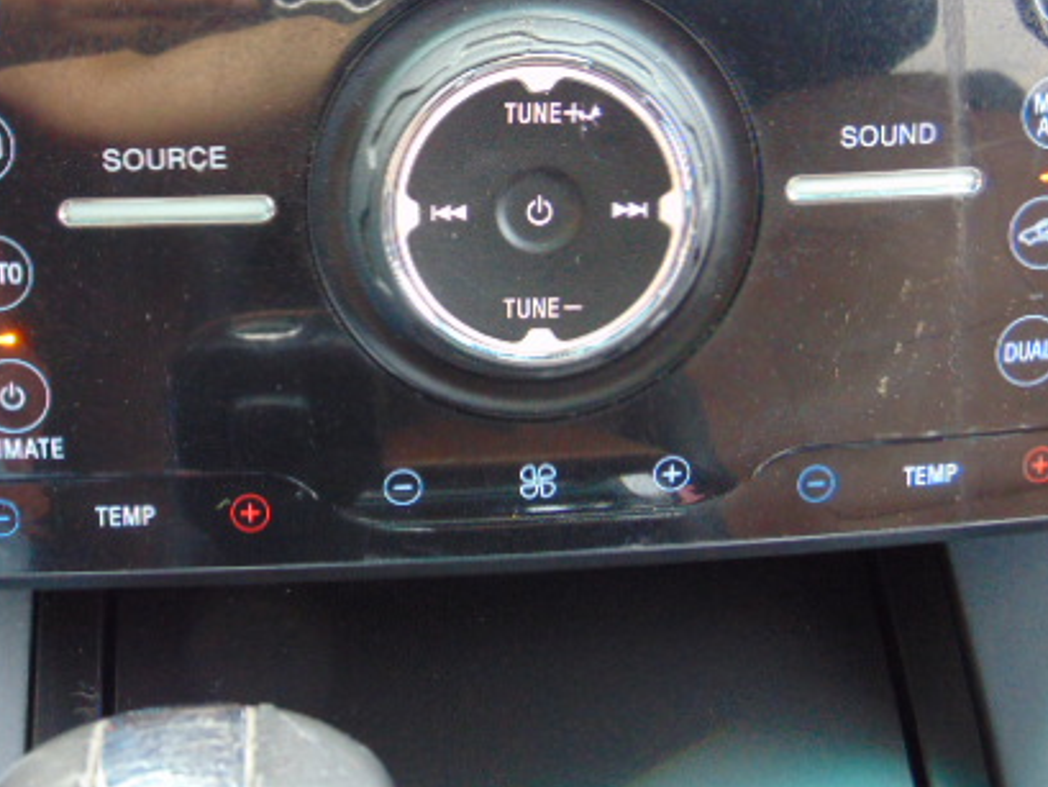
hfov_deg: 31.7
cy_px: 174
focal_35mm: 61
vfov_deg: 23.7
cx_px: 492
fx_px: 1847
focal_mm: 6.9
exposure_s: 1/30
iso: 250
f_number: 3.3
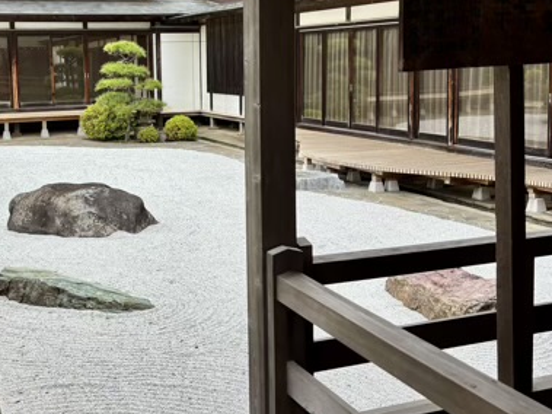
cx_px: 184
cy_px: 136
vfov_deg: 30.0
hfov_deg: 39.2
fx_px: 765
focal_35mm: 48
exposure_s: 1/1139
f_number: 1.6
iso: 50
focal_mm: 5.96
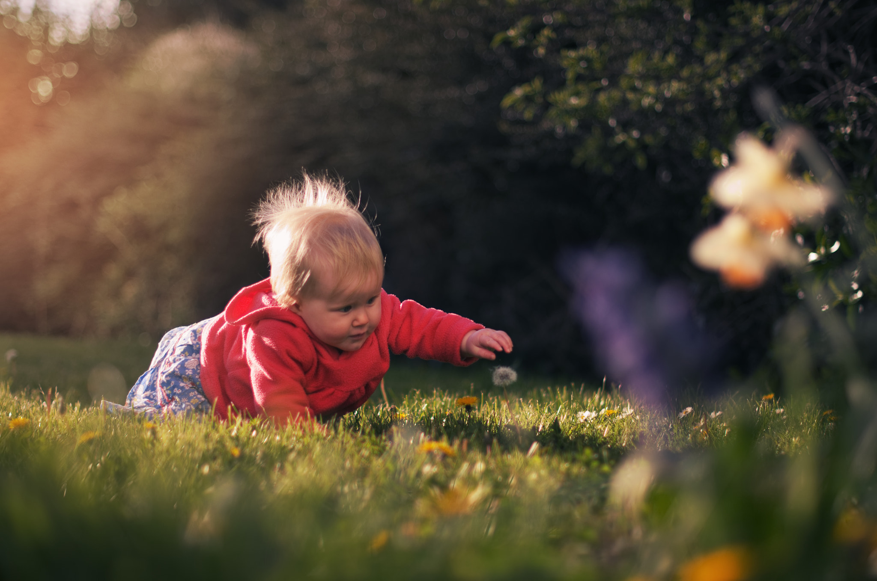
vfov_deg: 18.1
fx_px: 1824
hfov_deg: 27.0
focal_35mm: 75
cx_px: 438
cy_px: 290
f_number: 1.4
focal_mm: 50
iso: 100
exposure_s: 1/2000
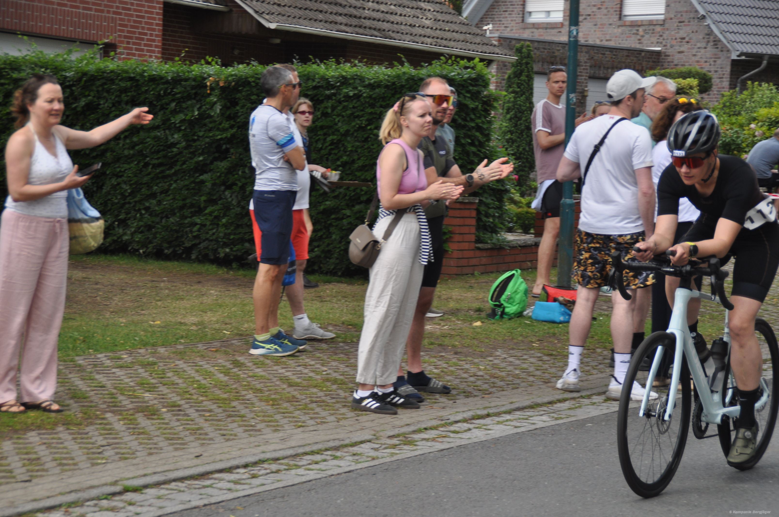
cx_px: 390
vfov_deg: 13.4
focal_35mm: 102
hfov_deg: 20.0
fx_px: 2204
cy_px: 258
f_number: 5.6
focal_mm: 68
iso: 360
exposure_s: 1/500
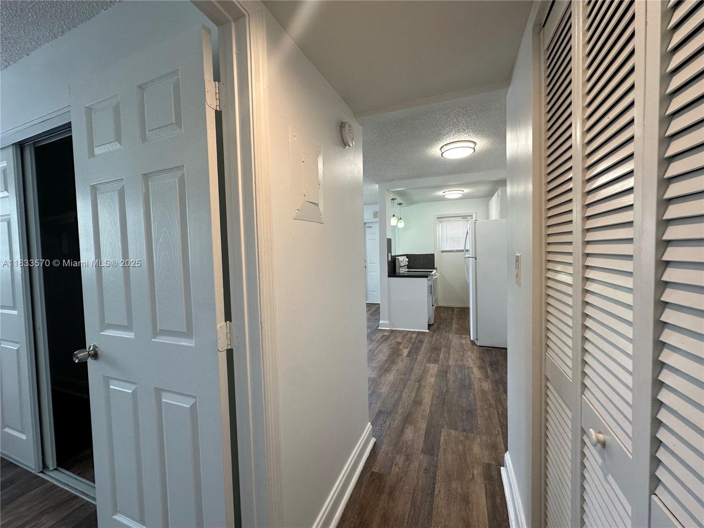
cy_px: 264
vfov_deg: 85.7
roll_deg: +2.0
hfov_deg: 102.1
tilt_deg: -1.4
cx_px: 352
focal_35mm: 14
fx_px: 285
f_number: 2.2
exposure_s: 1/120
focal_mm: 2.22
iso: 125
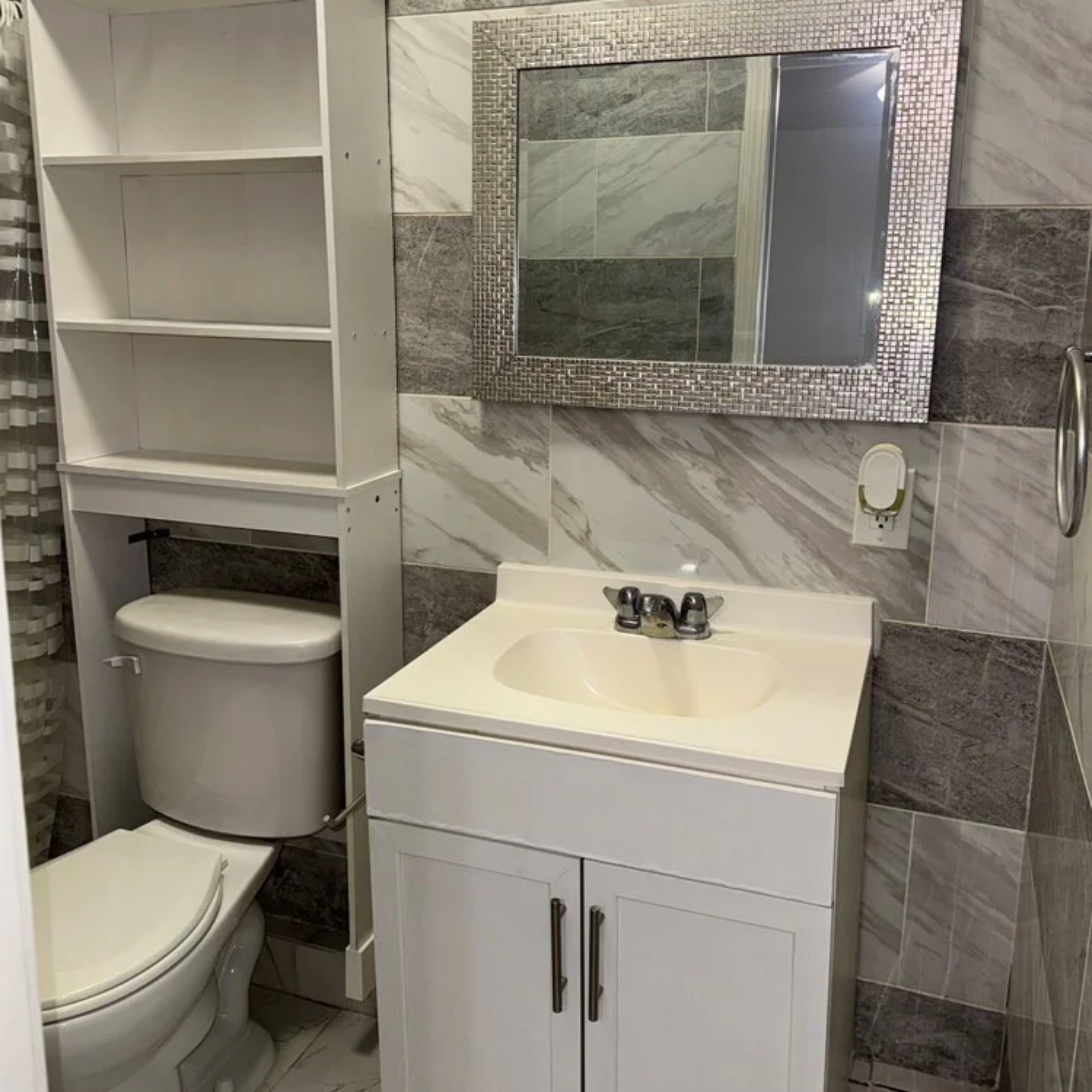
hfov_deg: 55.6
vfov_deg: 55.5
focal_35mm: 29
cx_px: 544
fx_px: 1035
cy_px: 481
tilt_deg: -10.7
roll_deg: -0.1
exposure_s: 1/120
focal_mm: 6.76
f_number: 1.78
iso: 64
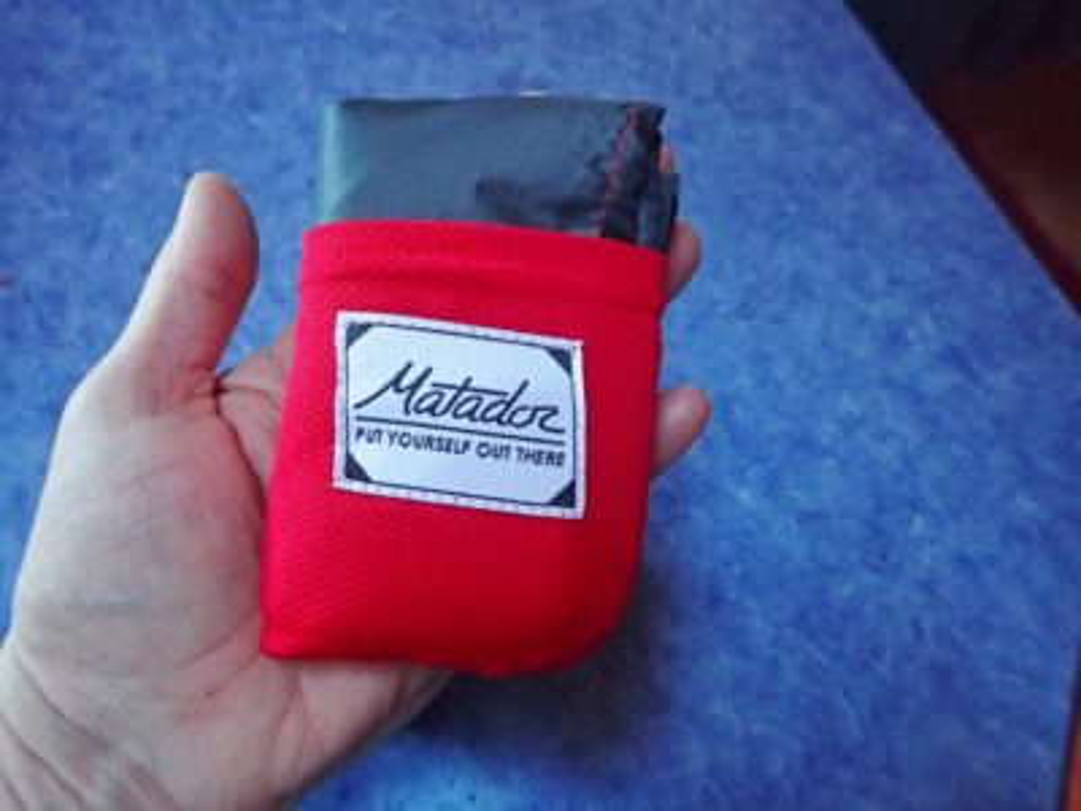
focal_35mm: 25
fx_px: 781
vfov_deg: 54.9
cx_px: 540
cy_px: 406
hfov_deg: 69.4
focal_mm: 4.5
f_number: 2
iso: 800
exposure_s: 1/20
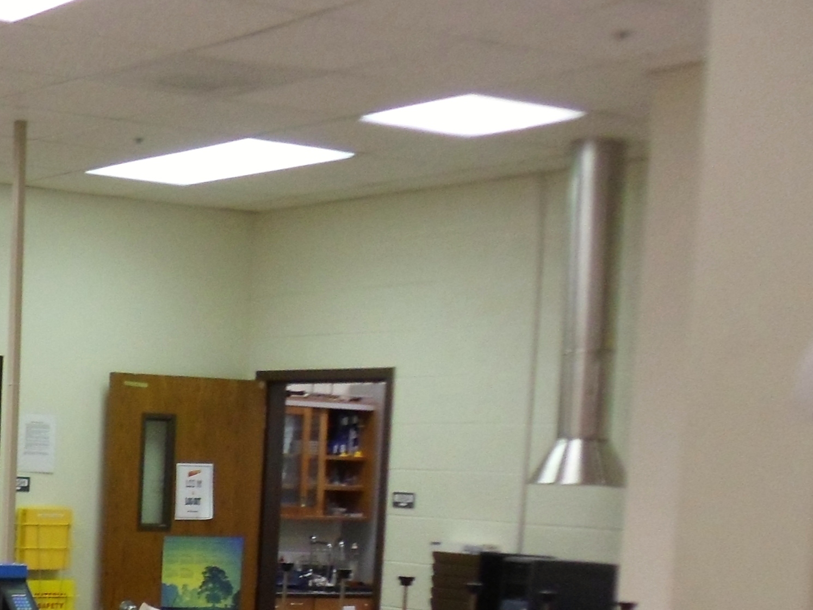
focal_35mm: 78
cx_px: -226
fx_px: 1832
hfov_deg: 22.5
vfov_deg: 18.0
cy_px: 732
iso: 200
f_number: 3.3
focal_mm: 4.9
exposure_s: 1/30
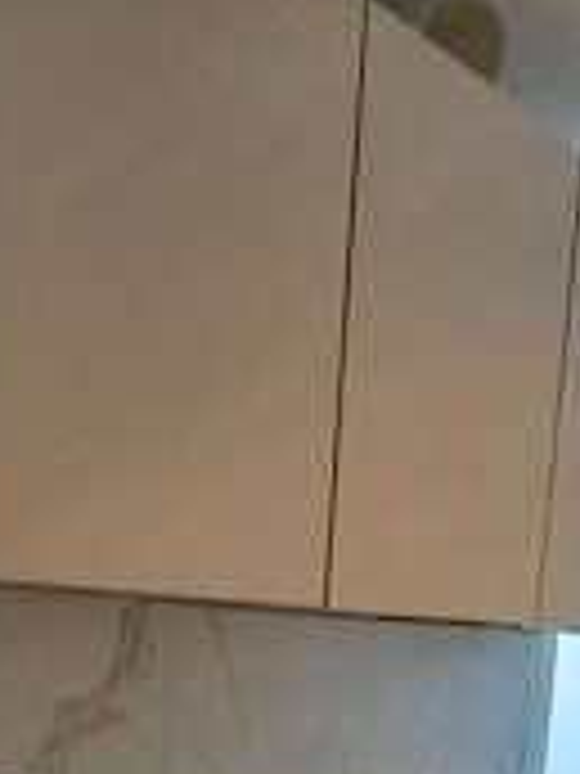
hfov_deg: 25.2
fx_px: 1296
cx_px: 261
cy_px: 860
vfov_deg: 29.8
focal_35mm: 58
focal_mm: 4.6
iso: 500
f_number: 2
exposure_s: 1/24
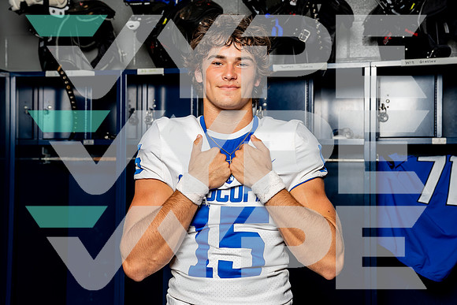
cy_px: 153
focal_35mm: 51
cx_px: 226
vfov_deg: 26.7
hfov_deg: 39.2
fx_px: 641
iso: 100
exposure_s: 1/250
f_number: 5.6
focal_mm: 50
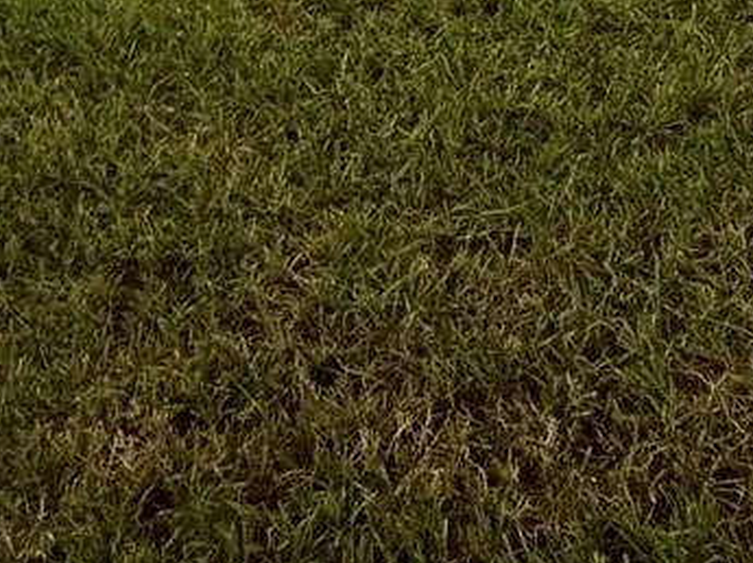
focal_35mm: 65
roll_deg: +2.1
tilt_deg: -12.6
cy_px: -386
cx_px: 454
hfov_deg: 29.8
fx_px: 1412
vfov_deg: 18.6
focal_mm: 2.22
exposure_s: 1/113
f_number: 2.2
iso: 320
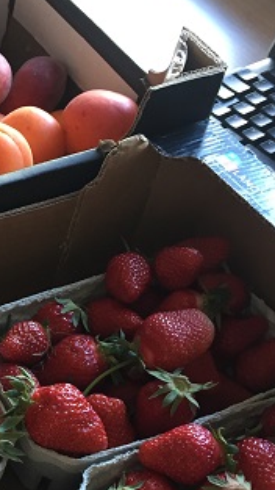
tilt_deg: -50.4
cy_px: 367
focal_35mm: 66
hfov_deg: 17.0
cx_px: -98
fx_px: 856
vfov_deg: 31.3
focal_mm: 4.15
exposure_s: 1/33
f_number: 2.2
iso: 125
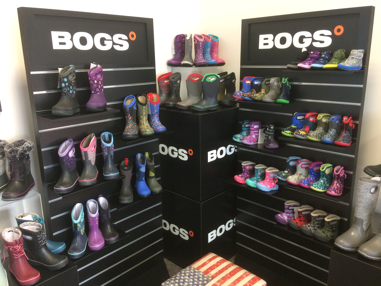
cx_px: 190
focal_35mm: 29
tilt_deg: -15.0
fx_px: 319
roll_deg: +1.3
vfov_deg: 48.2
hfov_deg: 61.7
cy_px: 143
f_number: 2.2
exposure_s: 1/33
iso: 250
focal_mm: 4.15
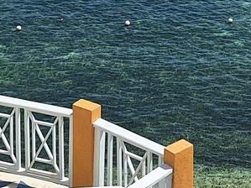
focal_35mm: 123
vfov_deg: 10.8
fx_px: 892
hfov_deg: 15.9
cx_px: 198
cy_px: -204
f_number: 1.8
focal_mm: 5.54
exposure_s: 1/5464
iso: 40
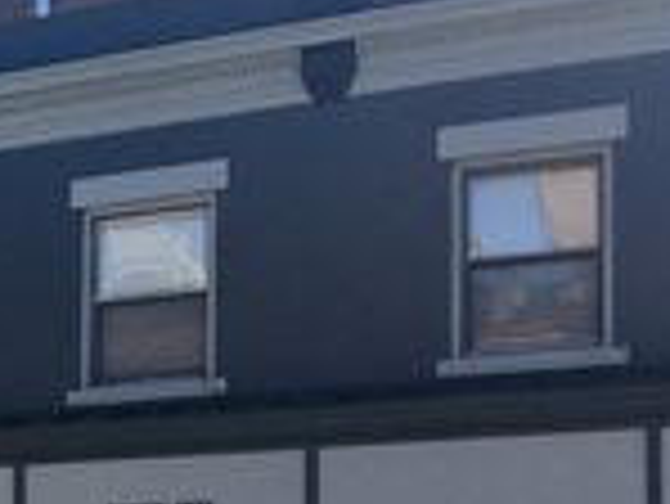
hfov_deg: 18.4
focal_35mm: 97
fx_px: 1879
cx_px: -265
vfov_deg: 14.8
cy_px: 574
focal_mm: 4.15
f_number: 2.2
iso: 25
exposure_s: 1/718
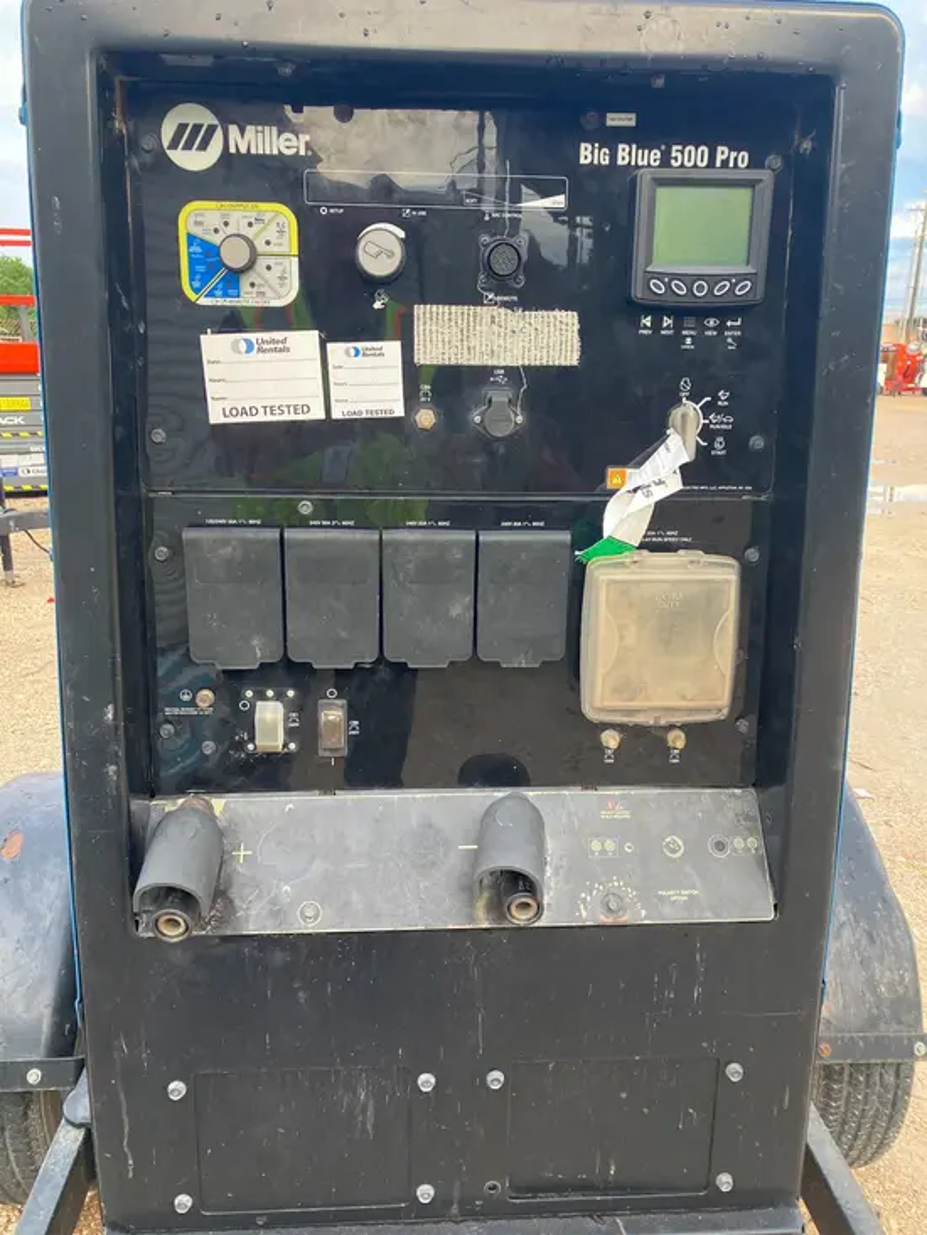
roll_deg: -1.5
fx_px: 999
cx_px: 464
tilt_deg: -14.4
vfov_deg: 63.4
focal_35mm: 28
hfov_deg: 49.8
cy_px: 618
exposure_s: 1/116
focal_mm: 3.99
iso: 80
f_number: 1.8
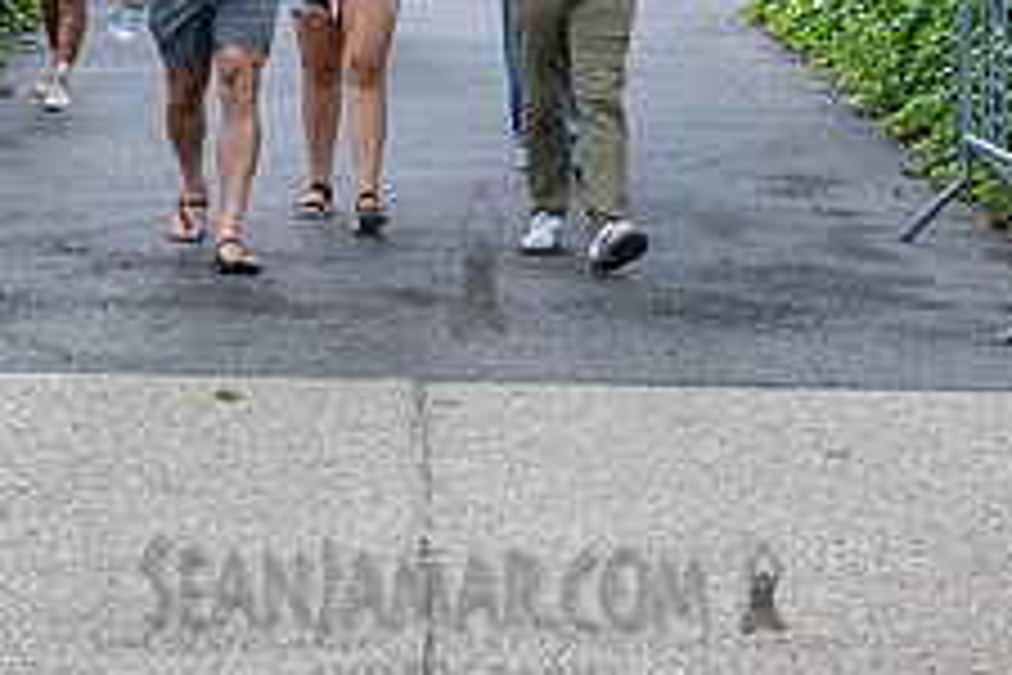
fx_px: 3738
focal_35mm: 133
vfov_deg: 10.2
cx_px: 355
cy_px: -90
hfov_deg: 15.4
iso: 2000
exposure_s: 1/1000
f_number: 3.2
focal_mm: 35
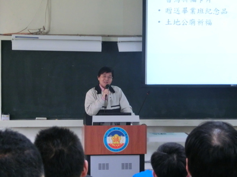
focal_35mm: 124
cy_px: 88
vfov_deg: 12.0
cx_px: 118
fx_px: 849
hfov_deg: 15.9
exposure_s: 1/30
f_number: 5.7
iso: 800
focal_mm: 21.94
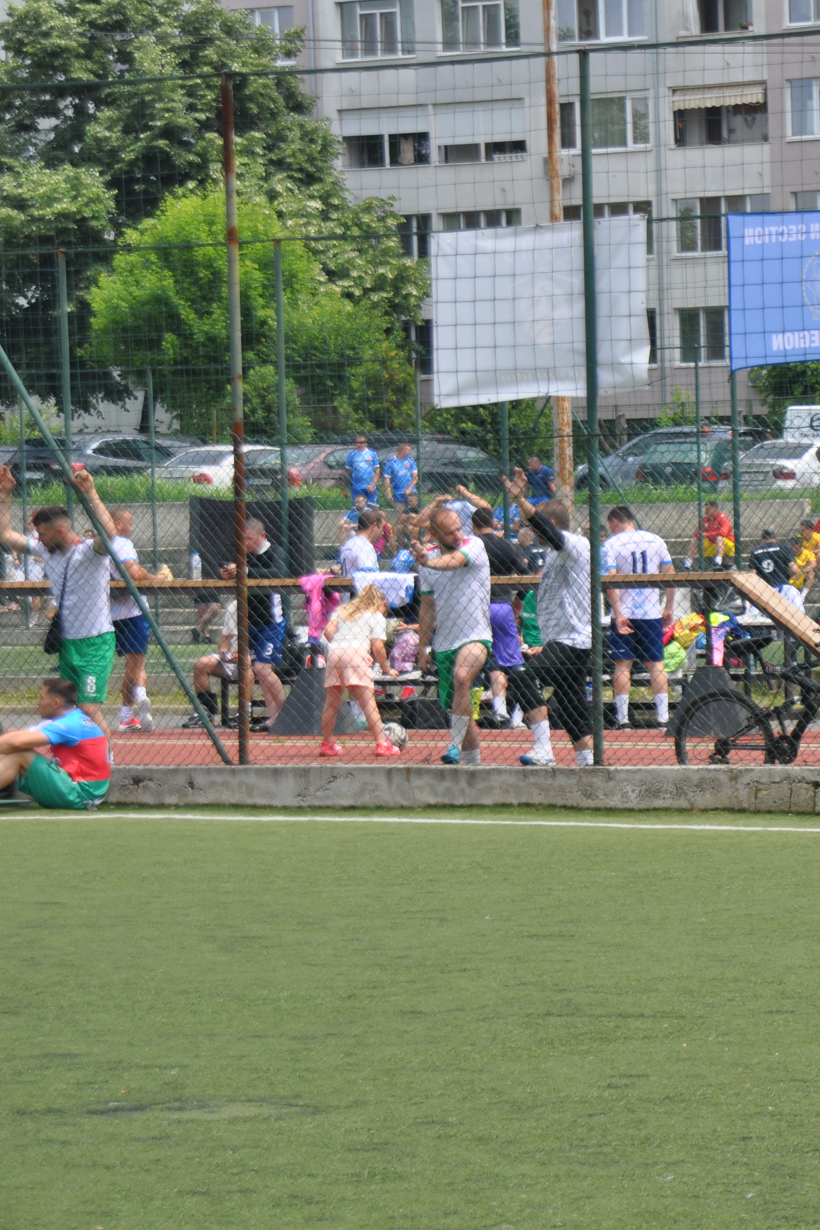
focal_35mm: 149
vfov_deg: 13.8
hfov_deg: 9.1
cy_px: 615
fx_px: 5091
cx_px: 923
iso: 200
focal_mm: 66
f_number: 5.6
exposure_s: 1/500
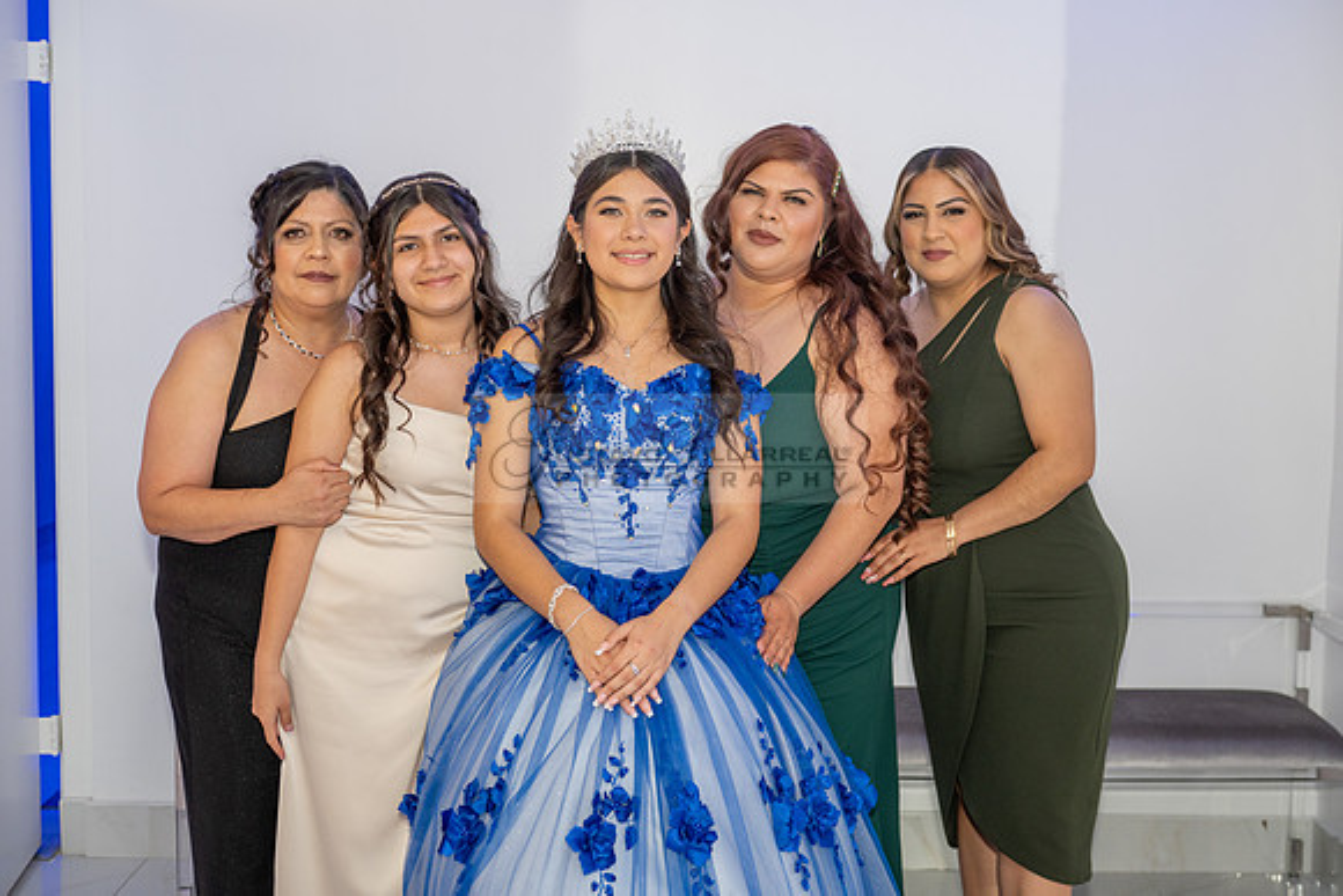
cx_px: 672
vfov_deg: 27.0
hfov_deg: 39.6
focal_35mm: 50
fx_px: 1866
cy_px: 448
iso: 800
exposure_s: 1/160
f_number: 3.5
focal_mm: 50
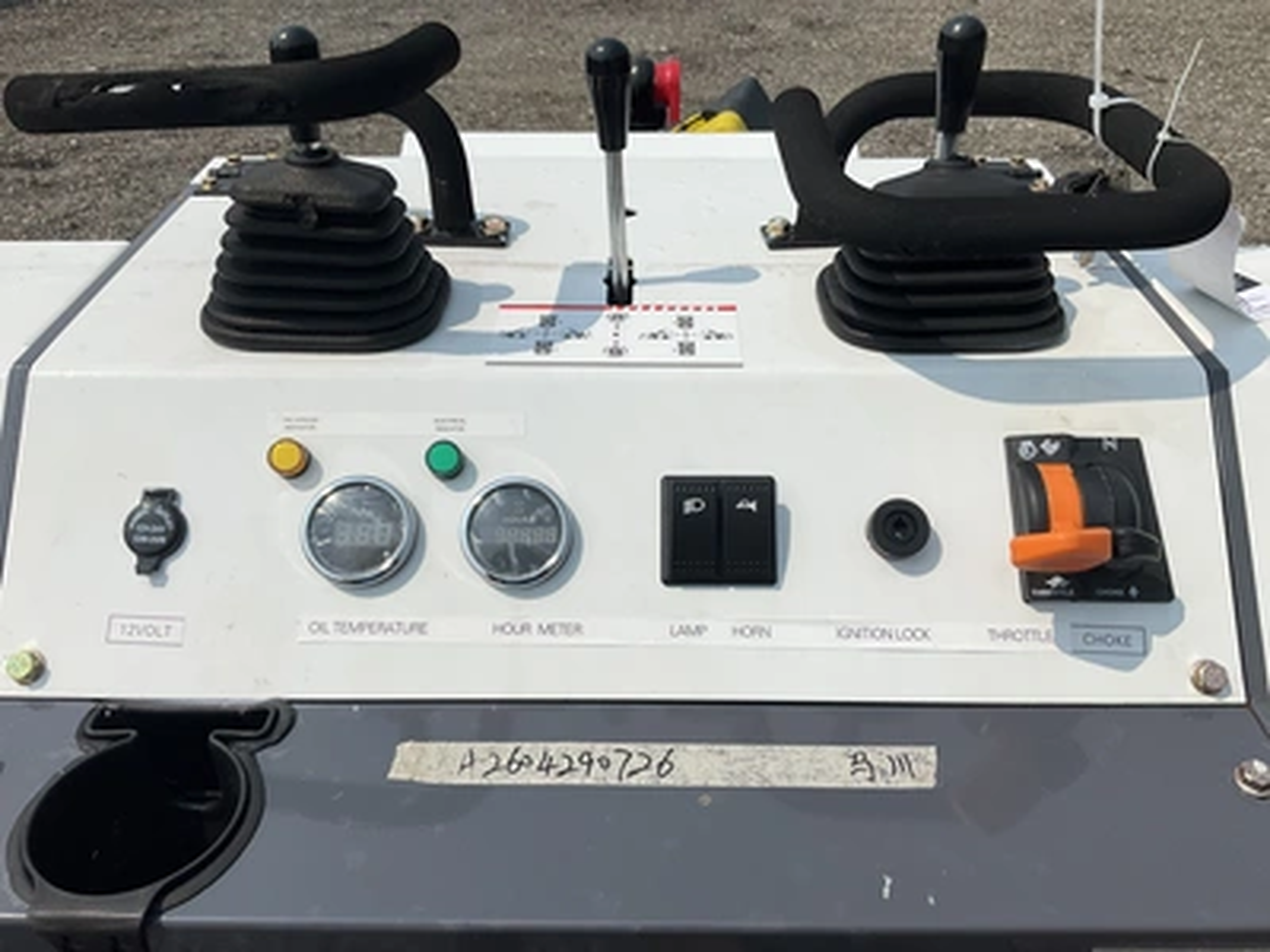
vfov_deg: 48.2
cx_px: 635
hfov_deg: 61.7
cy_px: 476
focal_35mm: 29
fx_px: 1064
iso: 25
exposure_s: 1/5814
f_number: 1.8
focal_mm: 3
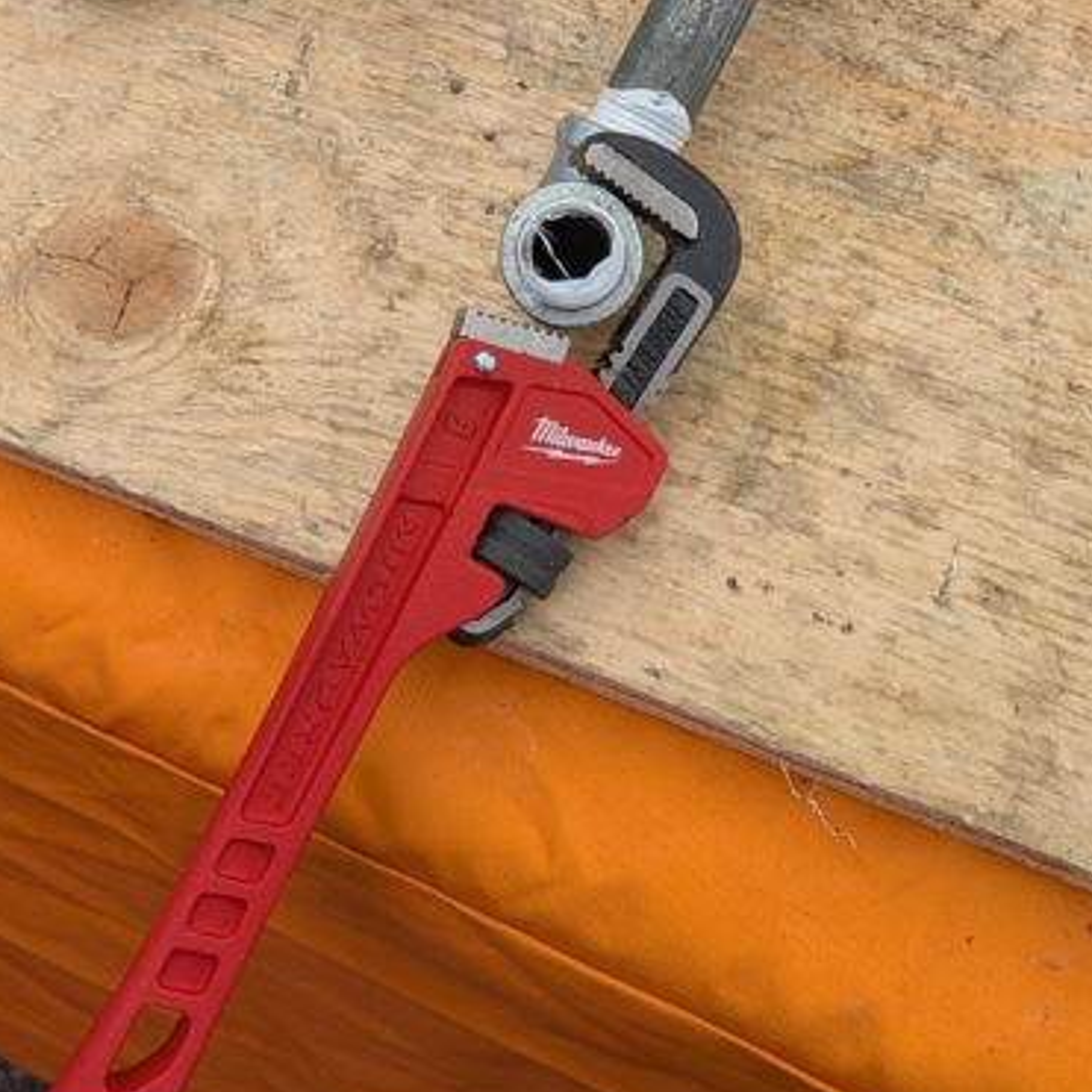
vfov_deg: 27.5
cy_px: 187
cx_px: 739
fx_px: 2177
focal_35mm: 61
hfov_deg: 28.0
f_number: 1.89
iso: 43
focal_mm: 5.43
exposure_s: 1/1225
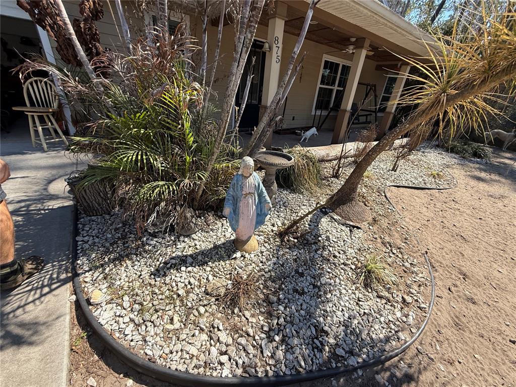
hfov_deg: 102.1
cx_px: 258
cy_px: 194
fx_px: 209
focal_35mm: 14
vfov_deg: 85.7
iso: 50
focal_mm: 2.22
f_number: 2.2
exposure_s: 1/853
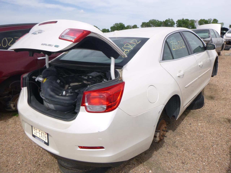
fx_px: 167
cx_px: 116
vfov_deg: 54.9
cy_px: 86
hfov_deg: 69.4
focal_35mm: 25
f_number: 3.9
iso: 100
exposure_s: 1/800
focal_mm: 4.5
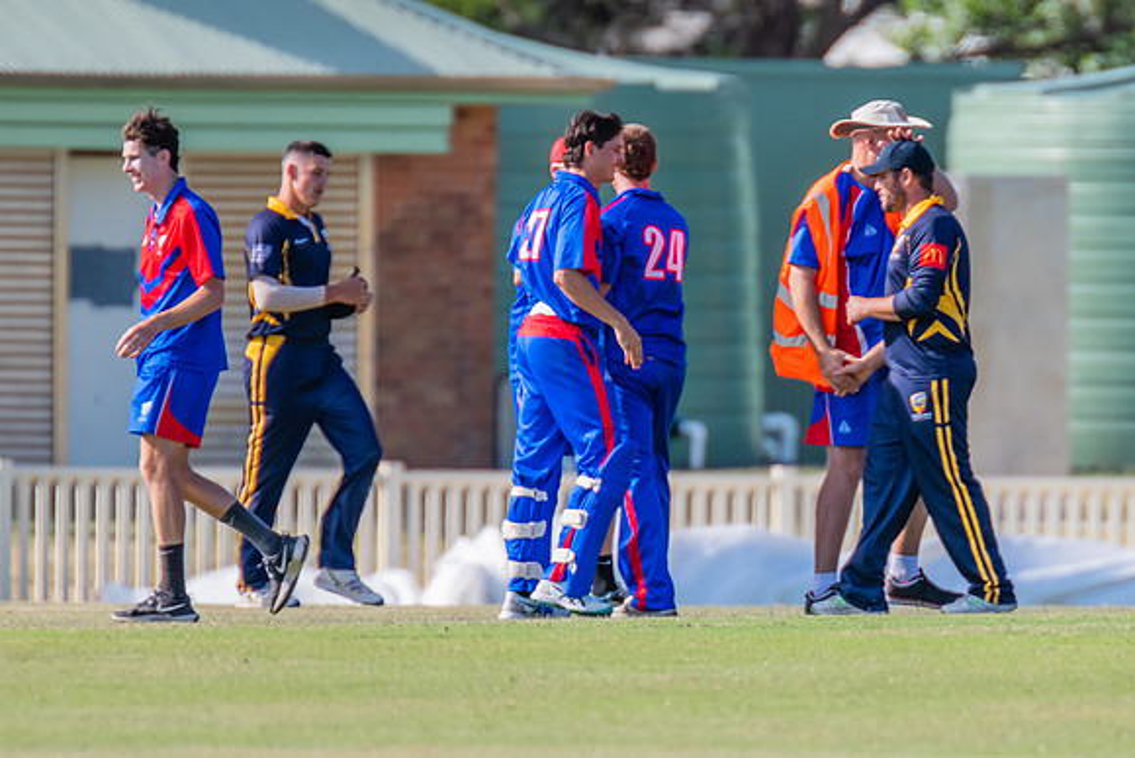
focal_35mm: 989
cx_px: 811
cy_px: 301
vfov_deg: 1.4
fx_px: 31186
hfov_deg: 2.1
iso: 640
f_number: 6.3
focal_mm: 600
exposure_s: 1/2000
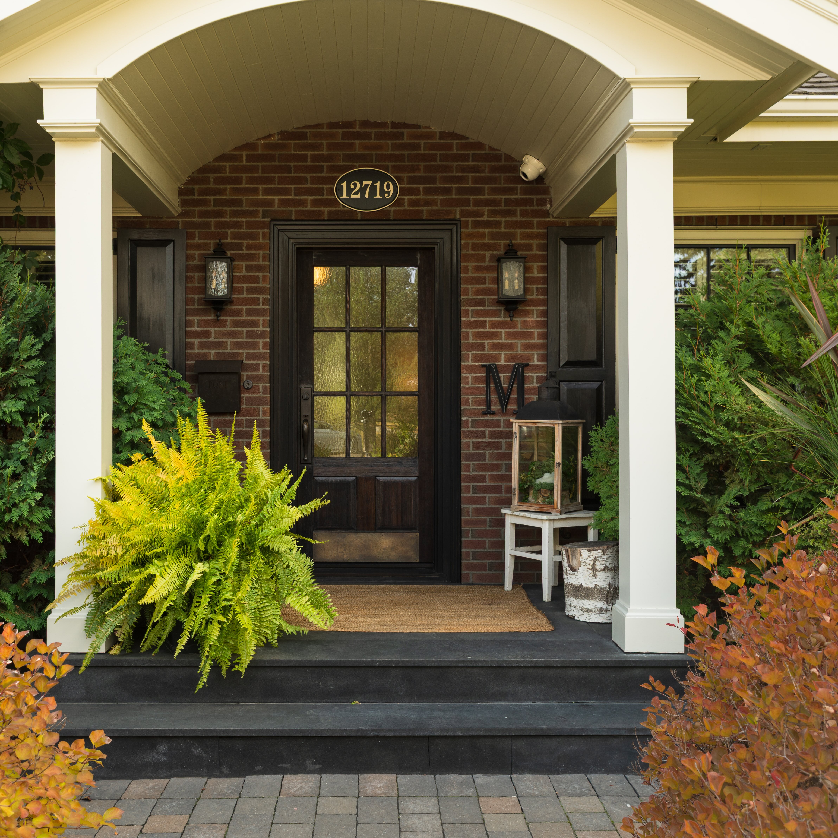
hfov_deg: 42.7
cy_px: 418
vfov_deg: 42.8
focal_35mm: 39
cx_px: 365
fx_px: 1068
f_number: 10
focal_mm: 30
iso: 100
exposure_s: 1/20
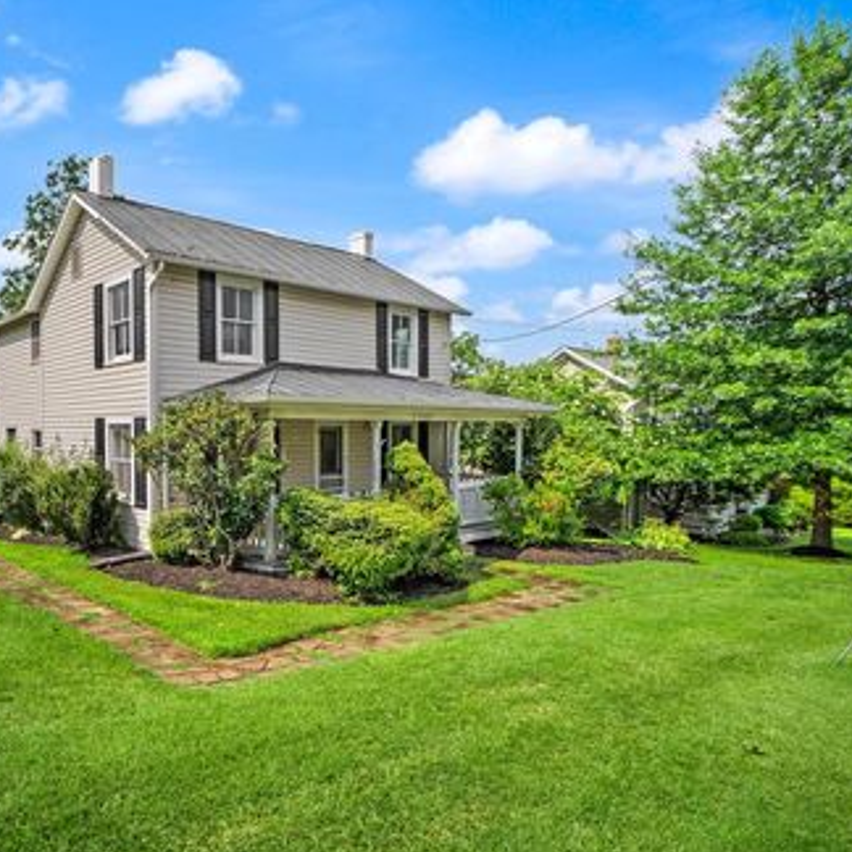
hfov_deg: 67.0
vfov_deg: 72.1
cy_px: 437
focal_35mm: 21
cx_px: 200
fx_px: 585
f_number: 8
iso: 2000
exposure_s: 1/1000
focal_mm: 16
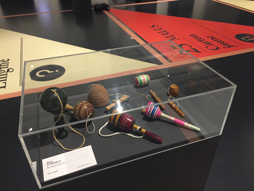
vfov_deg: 48.2
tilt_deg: -33.9
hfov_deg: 61.7
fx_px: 213
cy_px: 96
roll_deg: +0.6
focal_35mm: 29
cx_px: 127
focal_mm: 4.15
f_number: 2.2
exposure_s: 1/20
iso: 250
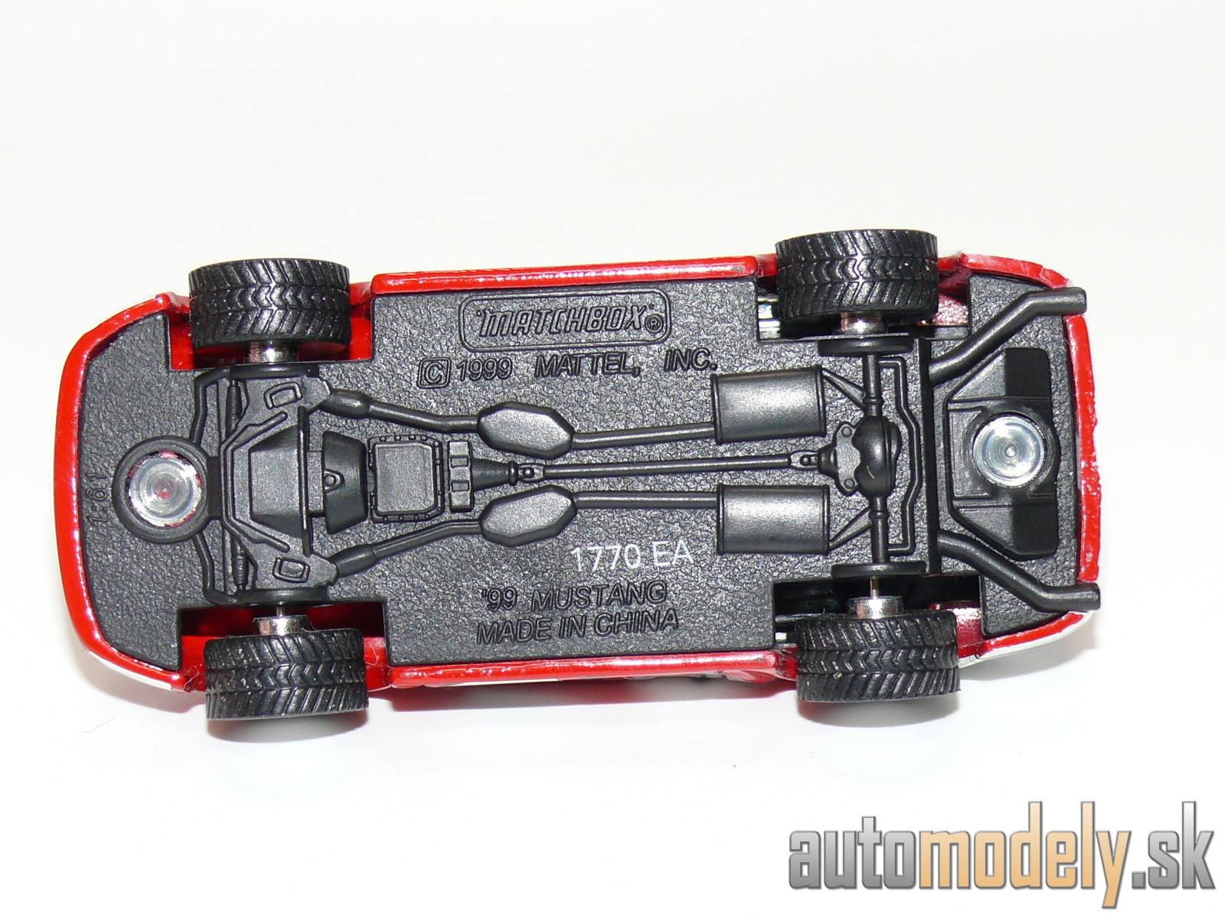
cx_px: 612
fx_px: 3645
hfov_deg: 19.1
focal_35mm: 103
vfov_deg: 14.4
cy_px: 459
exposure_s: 1/30
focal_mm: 13.6
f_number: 4
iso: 100
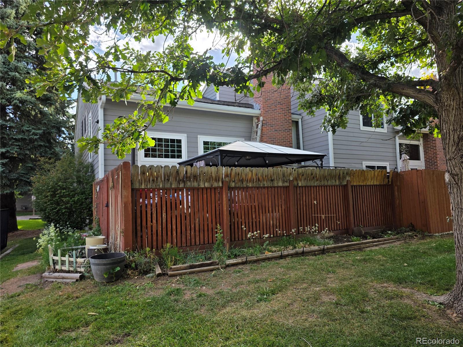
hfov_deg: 73.9
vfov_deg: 58.9
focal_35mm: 23
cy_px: 174
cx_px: 232
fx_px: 308
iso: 80
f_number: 1.7
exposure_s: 1/2333
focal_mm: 6.3
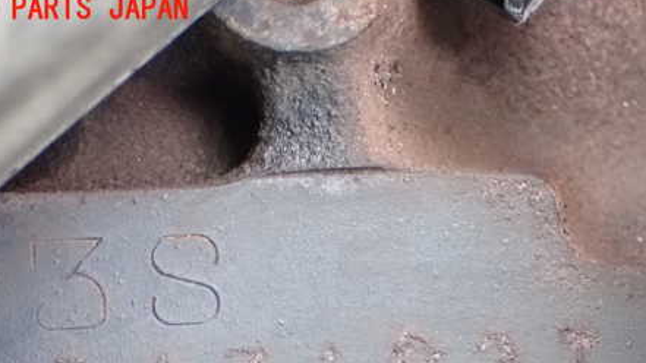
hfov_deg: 23.2
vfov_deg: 13.1
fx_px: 1576
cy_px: 321
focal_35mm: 92
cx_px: 362
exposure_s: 1/15
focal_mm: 11.09
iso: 1600
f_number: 3.6
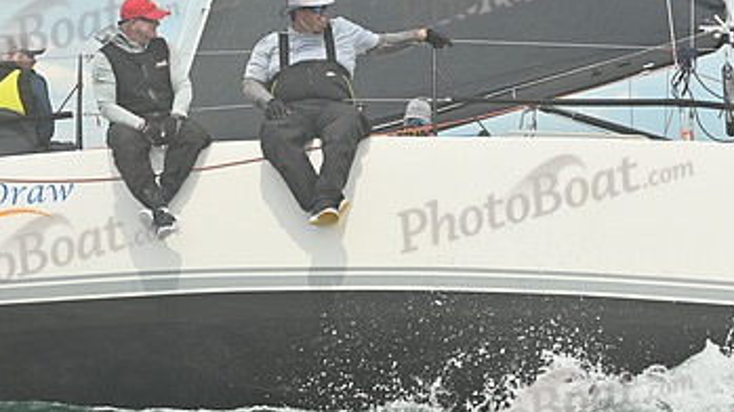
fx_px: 2374
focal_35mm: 122
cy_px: 119
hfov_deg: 17.6
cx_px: 290
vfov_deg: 9.9
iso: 320
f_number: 10
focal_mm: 70
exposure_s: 1/1250
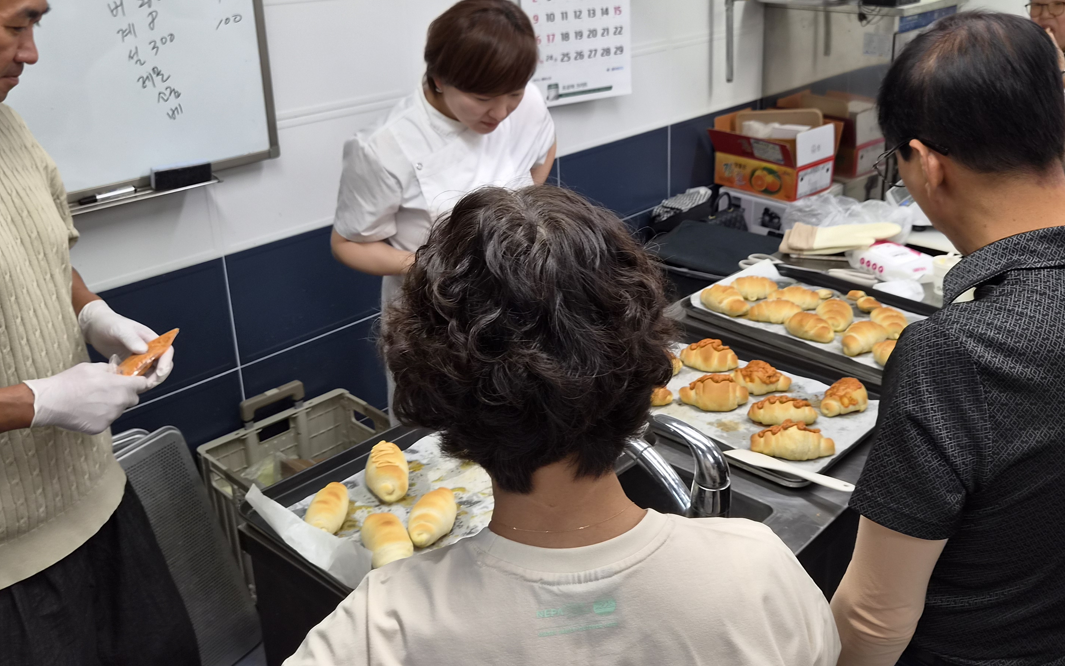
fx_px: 987
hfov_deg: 56.4
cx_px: 626
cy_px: 248
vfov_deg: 37.1
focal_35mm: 34
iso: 100
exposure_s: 1/120
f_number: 1.8
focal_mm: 5.4
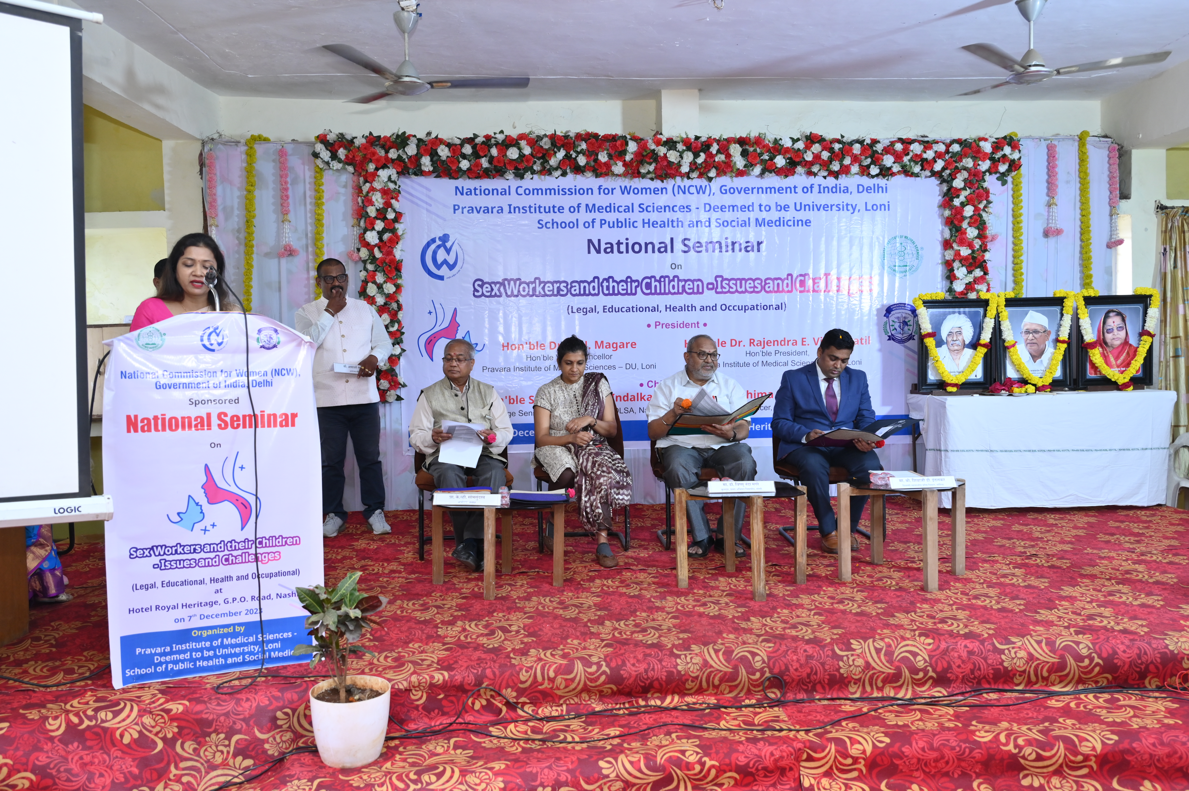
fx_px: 941
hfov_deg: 64.6
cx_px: 594
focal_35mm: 28
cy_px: 396
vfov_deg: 45.6
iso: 1000
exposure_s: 1/160
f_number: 4
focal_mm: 28.5
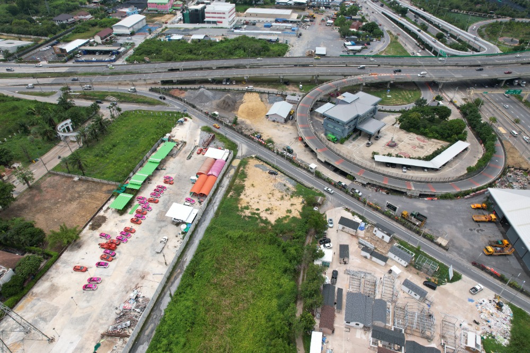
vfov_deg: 57.2
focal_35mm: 22
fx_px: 324
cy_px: 176
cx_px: 265
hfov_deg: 78.6
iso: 100
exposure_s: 1/2500
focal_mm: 8.38
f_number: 2.8
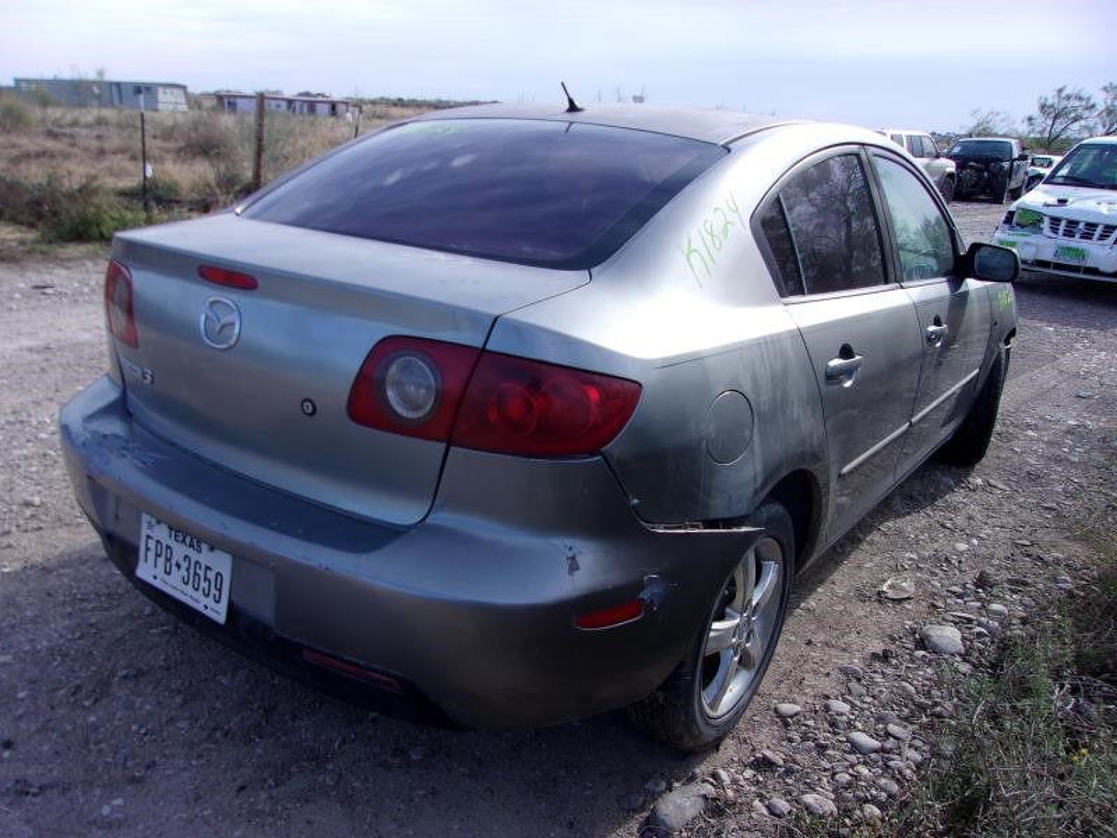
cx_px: 558
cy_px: 419
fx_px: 871
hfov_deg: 65.3
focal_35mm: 27
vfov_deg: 51.4
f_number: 10.4
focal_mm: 4.9
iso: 80
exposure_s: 1/40
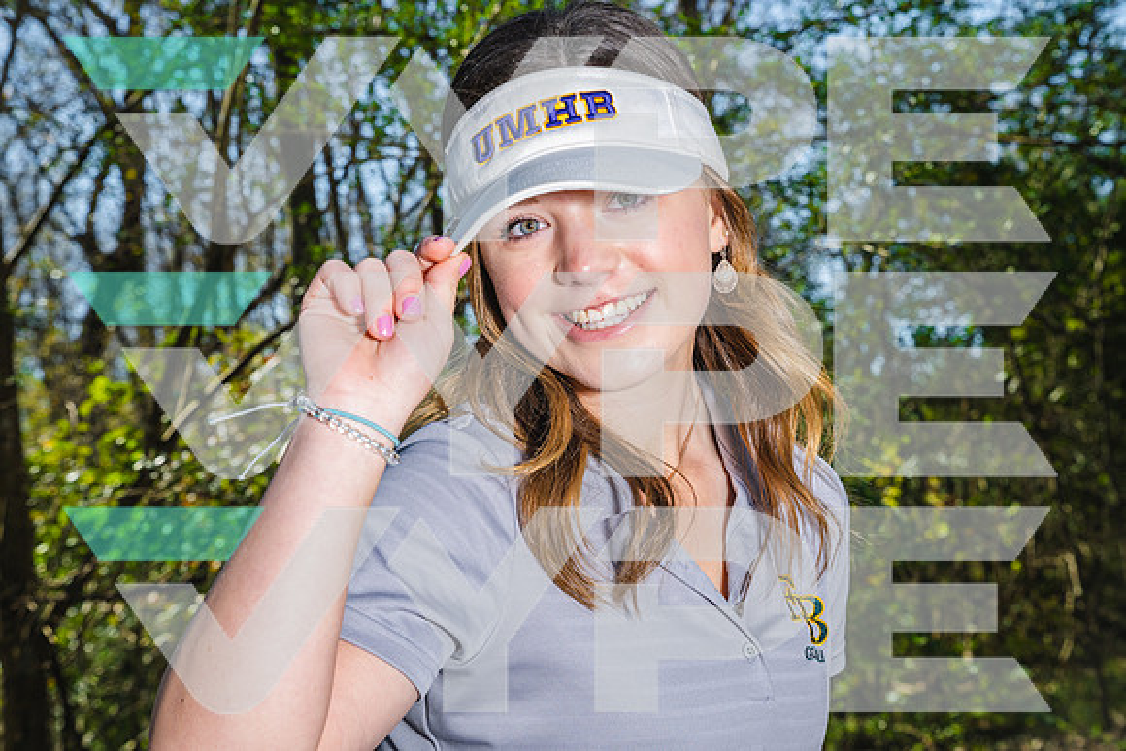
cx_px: 563
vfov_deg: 23.4
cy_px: 376
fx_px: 1814
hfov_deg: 34.5
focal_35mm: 58
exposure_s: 1/125
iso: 100
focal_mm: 58
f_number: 9
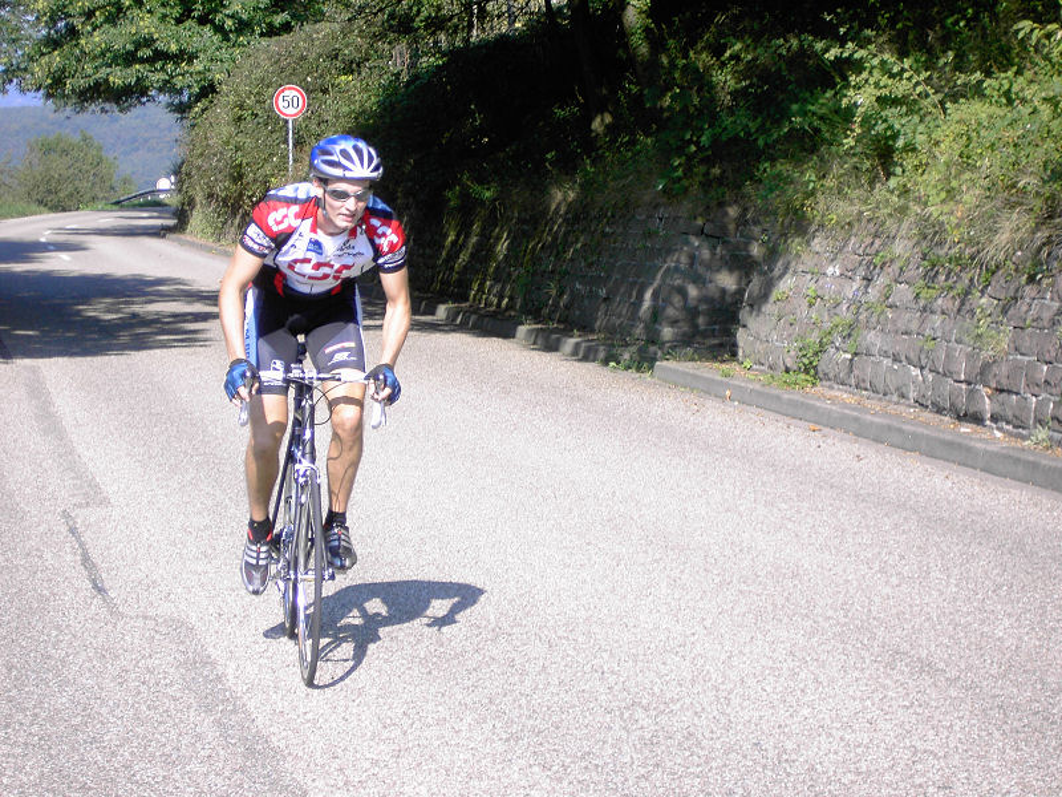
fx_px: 3221
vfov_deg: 14.1
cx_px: 531
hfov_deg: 18.7
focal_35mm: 105
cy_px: 398
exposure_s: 1/320
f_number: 4.7
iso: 100
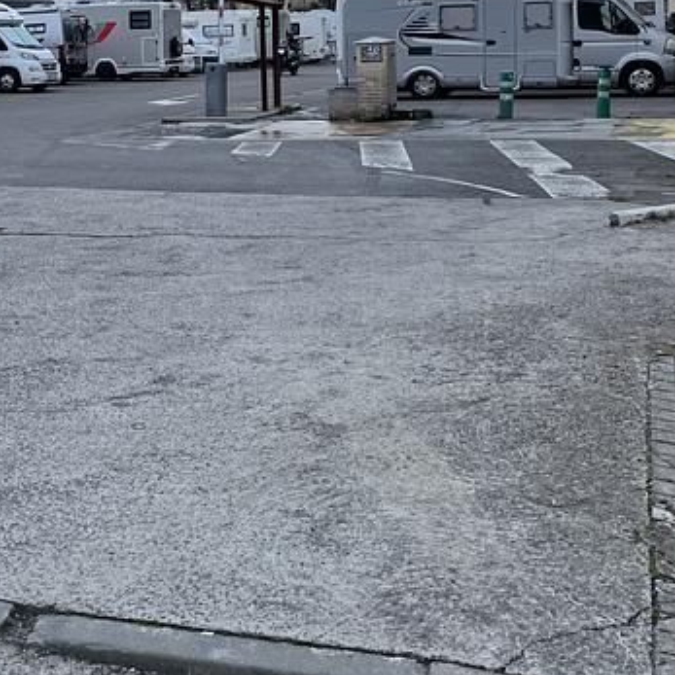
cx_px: 156
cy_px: 103
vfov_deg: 31.1
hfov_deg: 31.5
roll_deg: +2.5
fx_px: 1169
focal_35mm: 53
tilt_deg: -3.5
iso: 32
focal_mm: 4.2
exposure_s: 1/759
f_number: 1.6
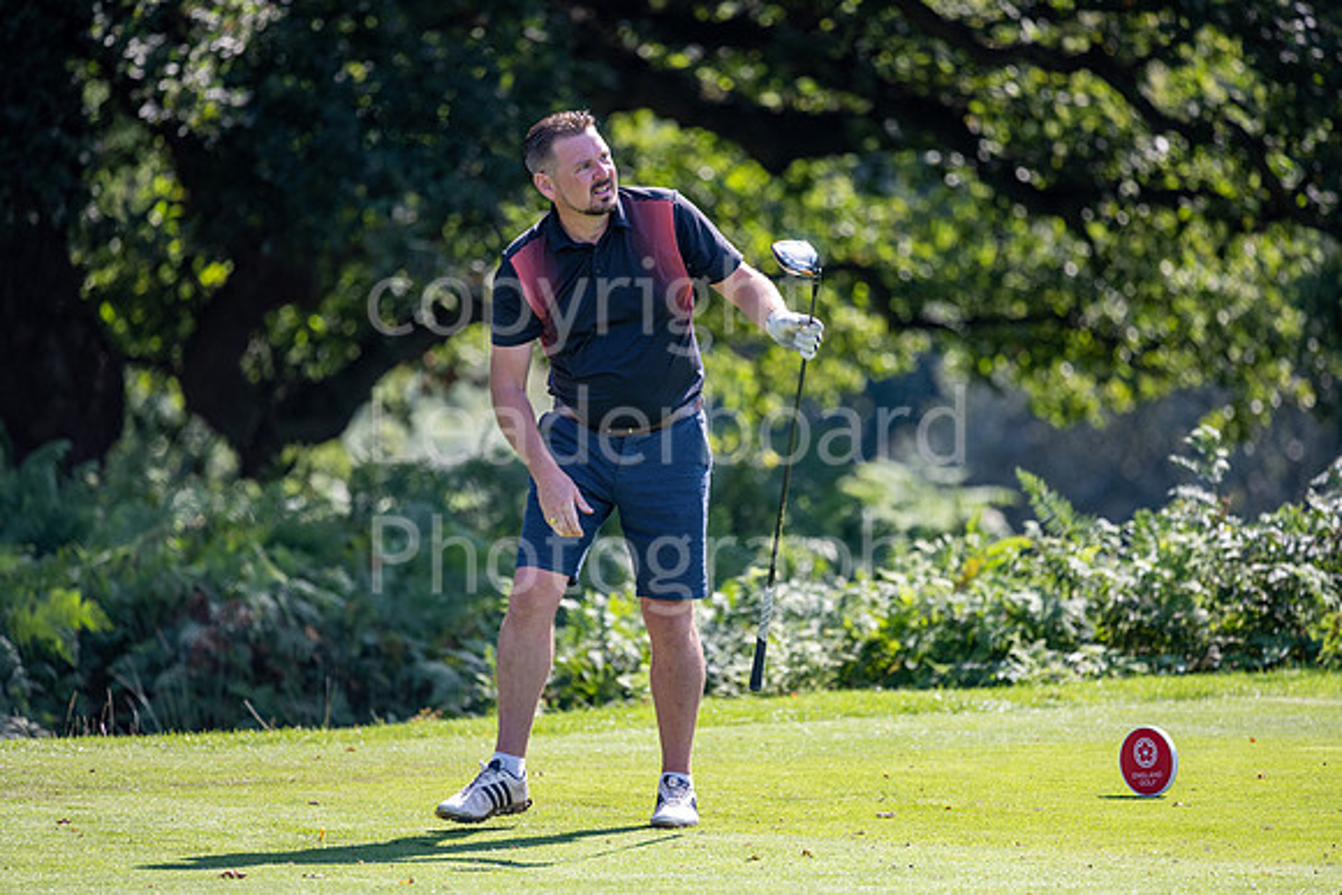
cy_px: 448
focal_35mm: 300
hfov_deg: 6.9
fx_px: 11185
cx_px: 671
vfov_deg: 4.6
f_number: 4
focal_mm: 300
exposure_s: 1/800
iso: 200
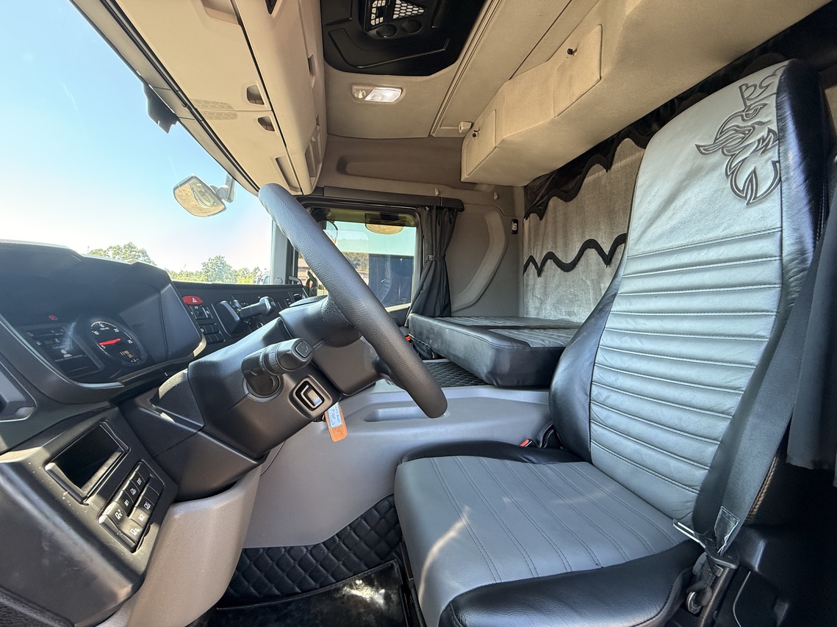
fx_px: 338
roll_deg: -2.6
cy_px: 314
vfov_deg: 85.7
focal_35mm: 14
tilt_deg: -2.4
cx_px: 418
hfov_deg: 102.1
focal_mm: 2.22
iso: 200
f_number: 2.2
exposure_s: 1/99
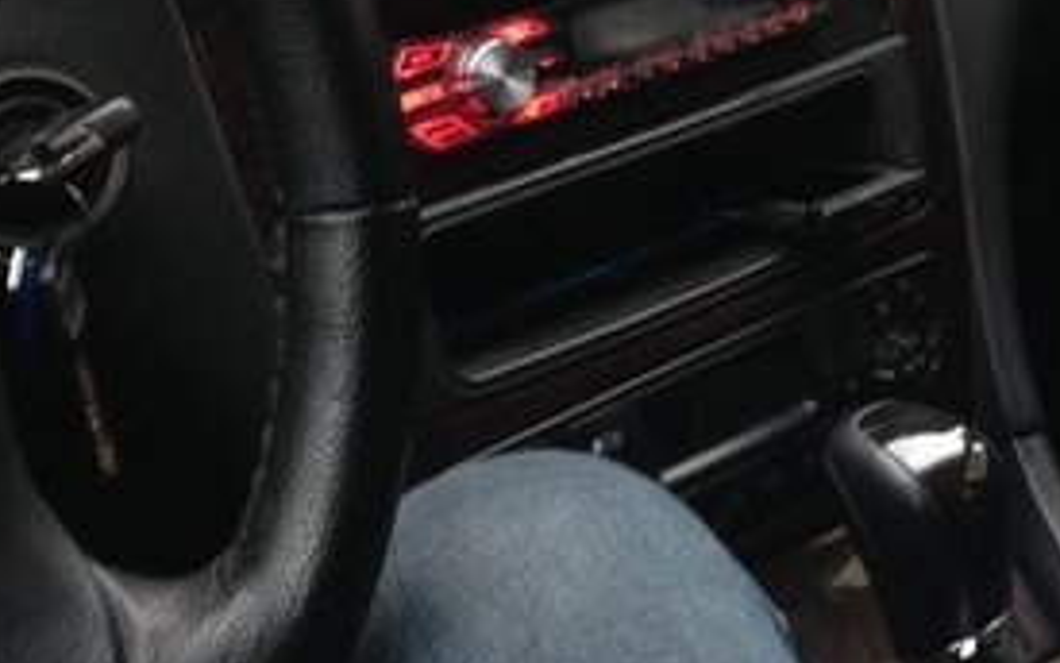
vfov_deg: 15.0
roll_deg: -0.9
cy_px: -125
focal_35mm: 84
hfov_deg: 23.5
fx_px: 2427
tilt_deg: -20.1
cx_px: 1087
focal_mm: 4.12
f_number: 2.4
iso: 125
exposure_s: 1/20
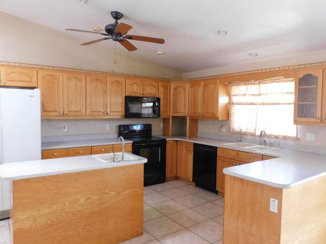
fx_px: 245
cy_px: 122
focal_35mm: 26
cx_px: 178
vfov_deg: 53.1
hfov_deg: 67.2
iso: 400
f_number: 3
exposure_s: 1/30
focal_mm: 4
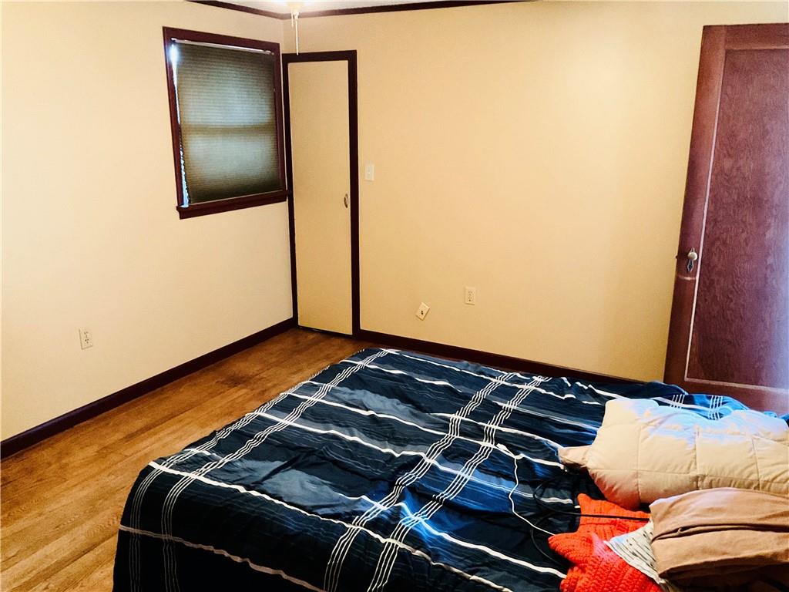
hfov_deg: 61.7
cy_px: 296
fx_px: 661
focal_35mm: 29
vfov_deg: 48.2
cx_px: 394
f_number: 1.8
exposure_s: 1/24
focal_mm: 3
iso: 500
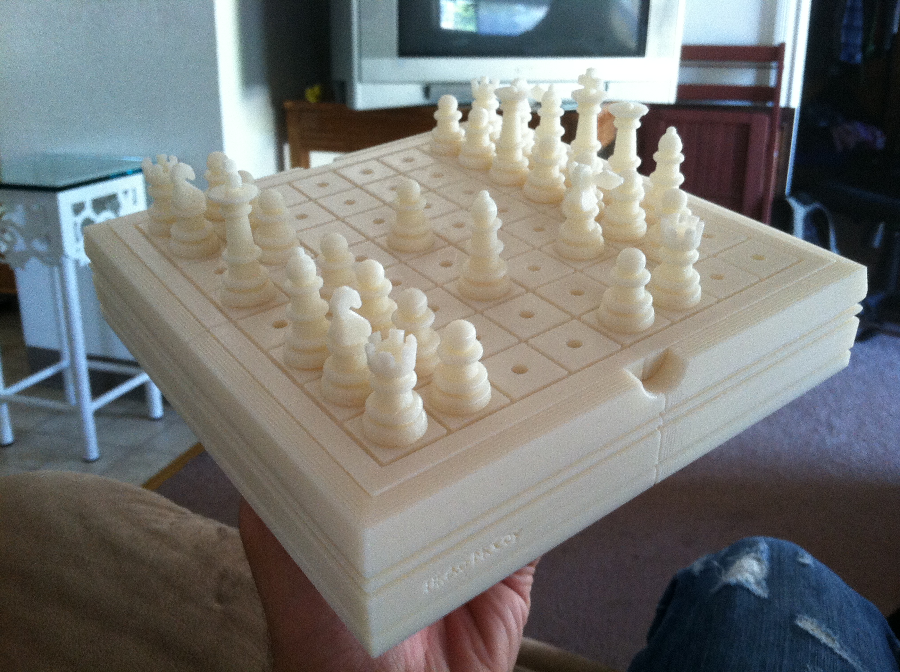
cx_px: 450
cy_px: 336
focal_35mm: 35
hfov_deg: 52.7
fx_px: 909
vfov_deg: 40.6
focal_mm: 3.85
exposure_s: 1/15
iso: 160
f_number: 2.8
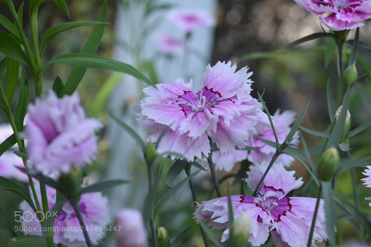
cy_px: 124
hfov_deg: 24.6
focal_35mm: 82
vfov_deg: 16.5
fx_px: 850
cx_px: 186
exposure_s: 1/60
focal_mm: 55
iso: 100
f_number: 8
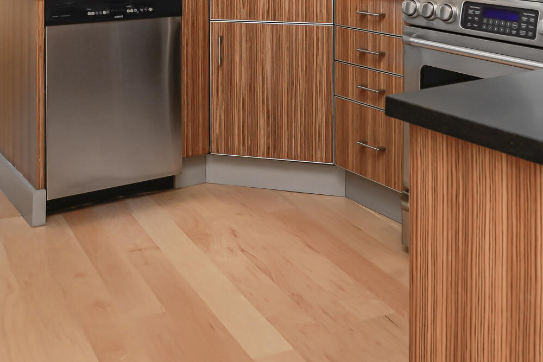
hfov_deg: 39.3
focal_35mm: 50
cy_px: -87
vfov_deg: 24.4
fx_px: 747
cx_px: 168
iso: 100
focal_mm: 16.5
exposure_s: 1/100
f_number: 8
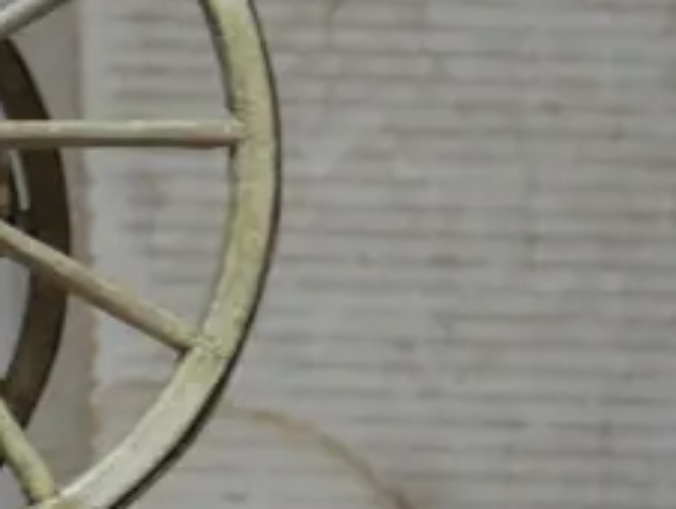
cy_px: -286
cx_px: -796
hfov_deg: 9.2
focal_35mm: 199
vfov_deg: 7.3
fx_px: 3890
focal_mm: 22
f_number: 4.7
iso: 400
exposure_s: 1/60
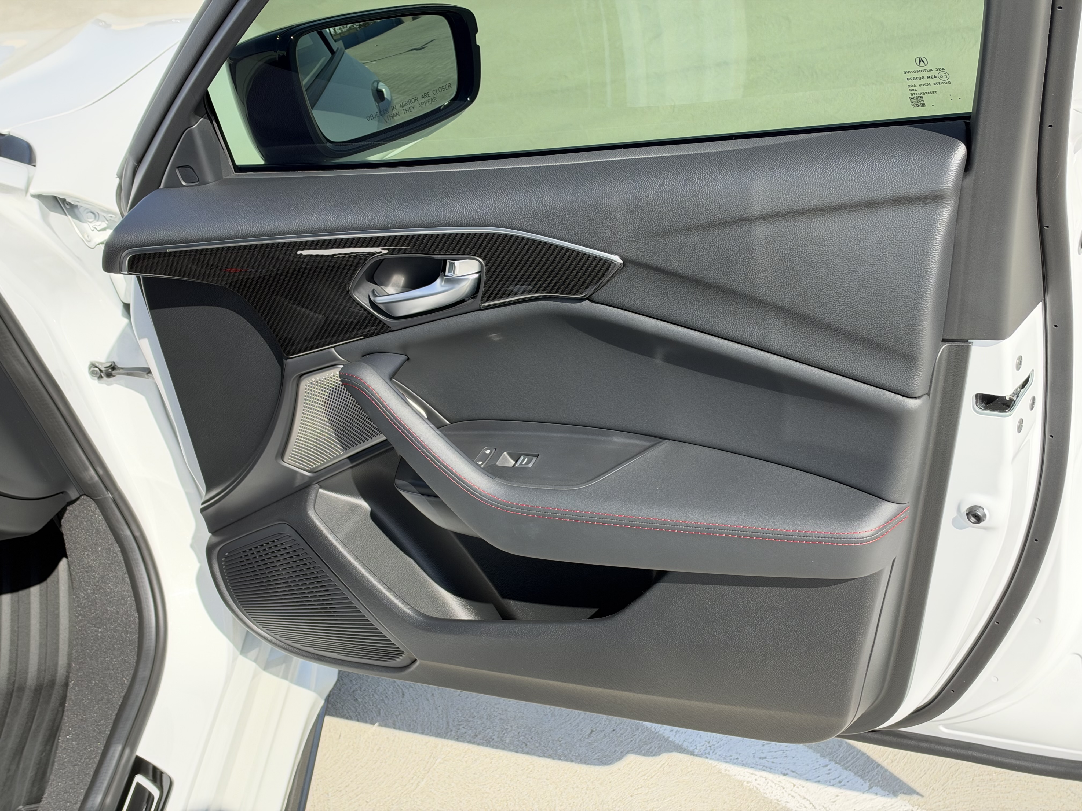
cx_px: 541
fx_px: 1500
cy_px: 406
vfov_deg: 30.3
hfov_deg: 39.7
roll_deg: +13.7
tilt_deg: -28.8
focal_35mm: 48
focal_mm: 6.93
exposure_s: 1/1493
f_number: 1.8
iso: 100
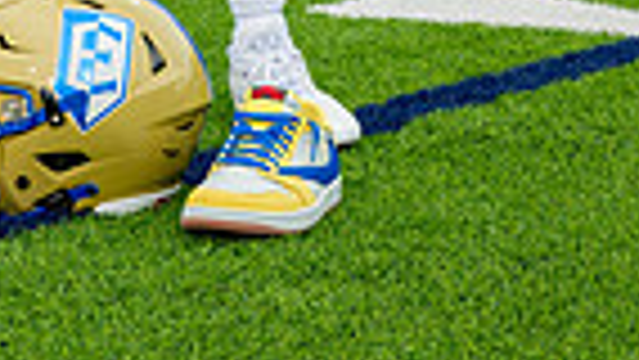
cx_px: 94
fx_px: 3492
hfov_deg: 10.4
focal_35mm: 206
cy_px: -626
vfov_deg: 5.6
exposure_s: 1/320
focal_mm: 62
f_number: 7.1
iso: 200
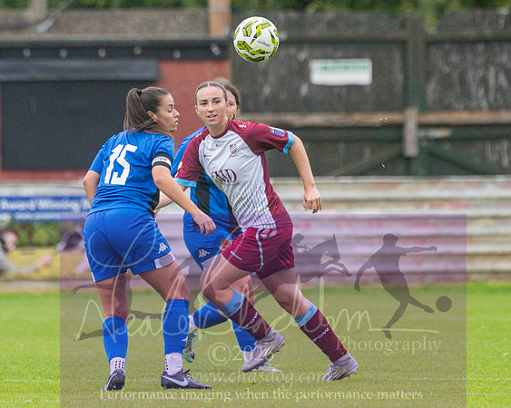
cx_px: 134
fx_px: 14214
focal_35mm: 940
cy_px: 169
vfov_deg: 1.6
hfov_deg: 2.1
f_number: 4
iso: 800
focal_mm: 300
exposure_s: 1/1250
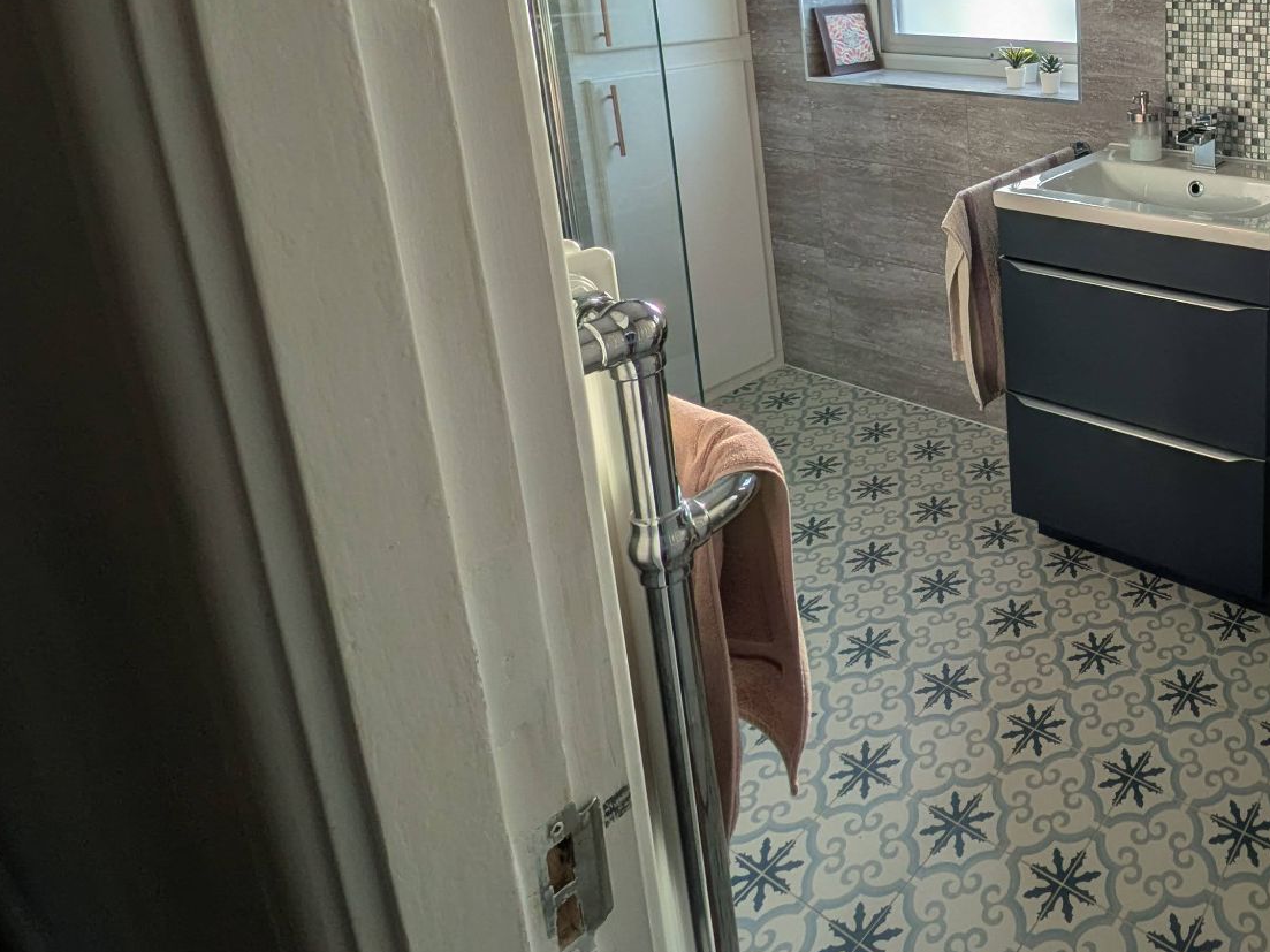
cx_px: 1155
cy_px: 140
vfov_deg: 48.8
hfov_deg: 57.3
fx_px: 954
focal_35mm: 26
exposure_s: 1/340
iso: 46
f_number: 2.2
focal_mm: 1.85
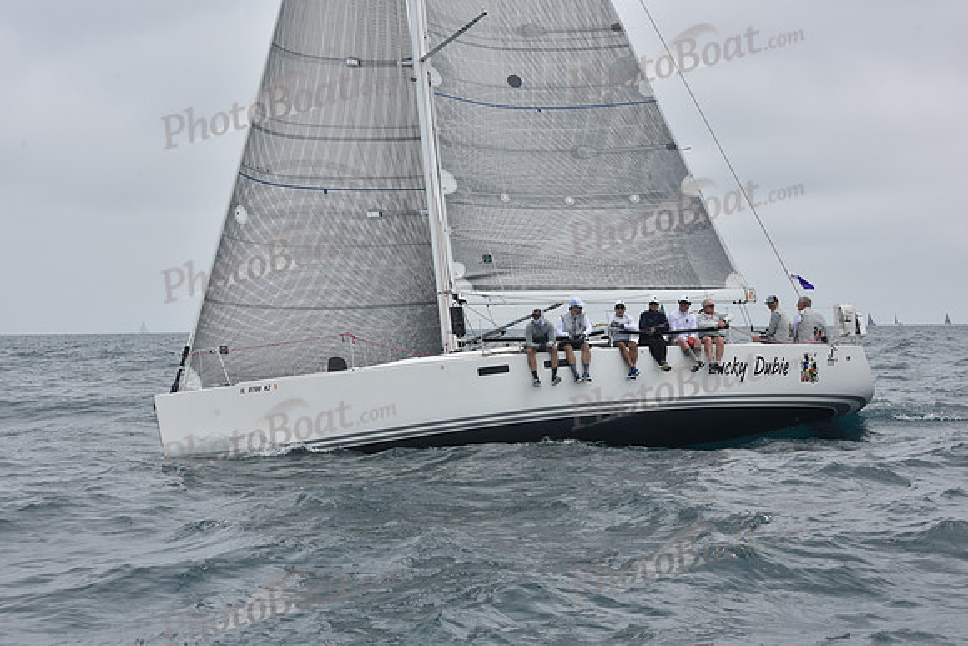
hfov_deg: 28.8
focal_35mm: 70
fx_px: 1883
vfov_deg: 19.5
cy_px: 323
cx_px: 484
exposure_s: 1/800
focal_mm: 70
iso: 250
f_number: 10
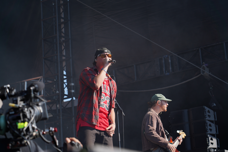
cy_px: 76
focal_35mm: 105
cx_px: 114
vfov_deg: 13.0
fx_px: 665
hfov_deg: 19.5
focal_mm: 105
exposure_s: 1/320
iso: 100
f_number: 6.3
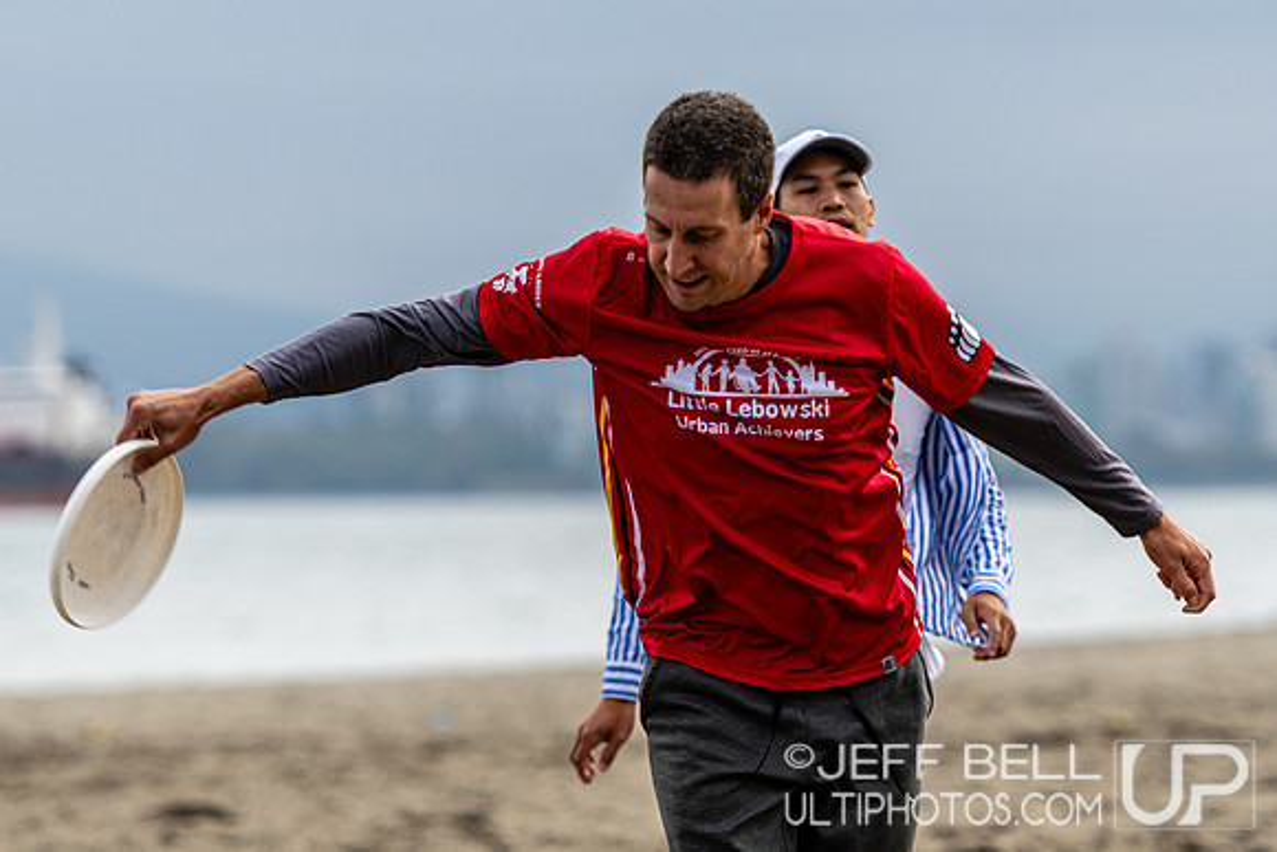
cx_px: 641
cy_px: 314
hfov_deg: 7.1
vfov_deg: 4.7
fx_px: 10364
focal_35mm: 292
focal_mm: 150
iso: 100
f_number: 3.2
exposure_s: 1/1000
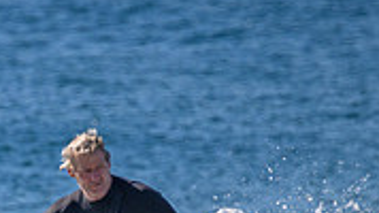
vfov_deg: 0.5
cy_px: 350
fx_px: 26141
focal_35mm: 2602
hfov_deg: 0.8
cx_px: -55
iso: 1000
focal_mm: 760
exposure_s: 1/1600
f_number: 11
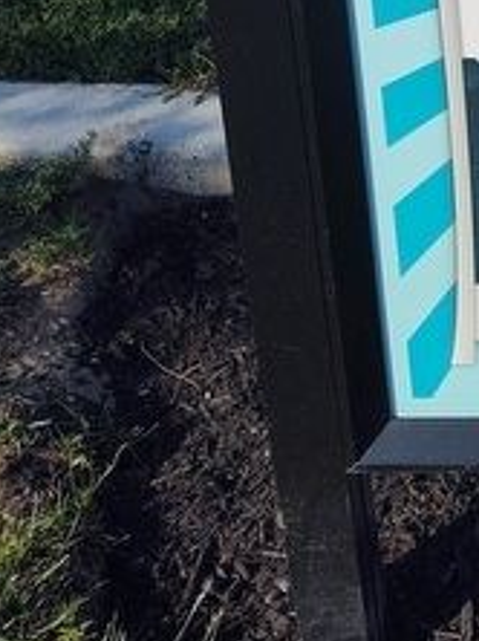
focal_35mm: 83
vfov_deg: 20.8
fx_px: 1534
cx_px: 819
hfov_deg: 15.6
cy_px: -260
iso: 100
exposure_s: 1/1967
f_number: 1.8
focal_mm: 5.56
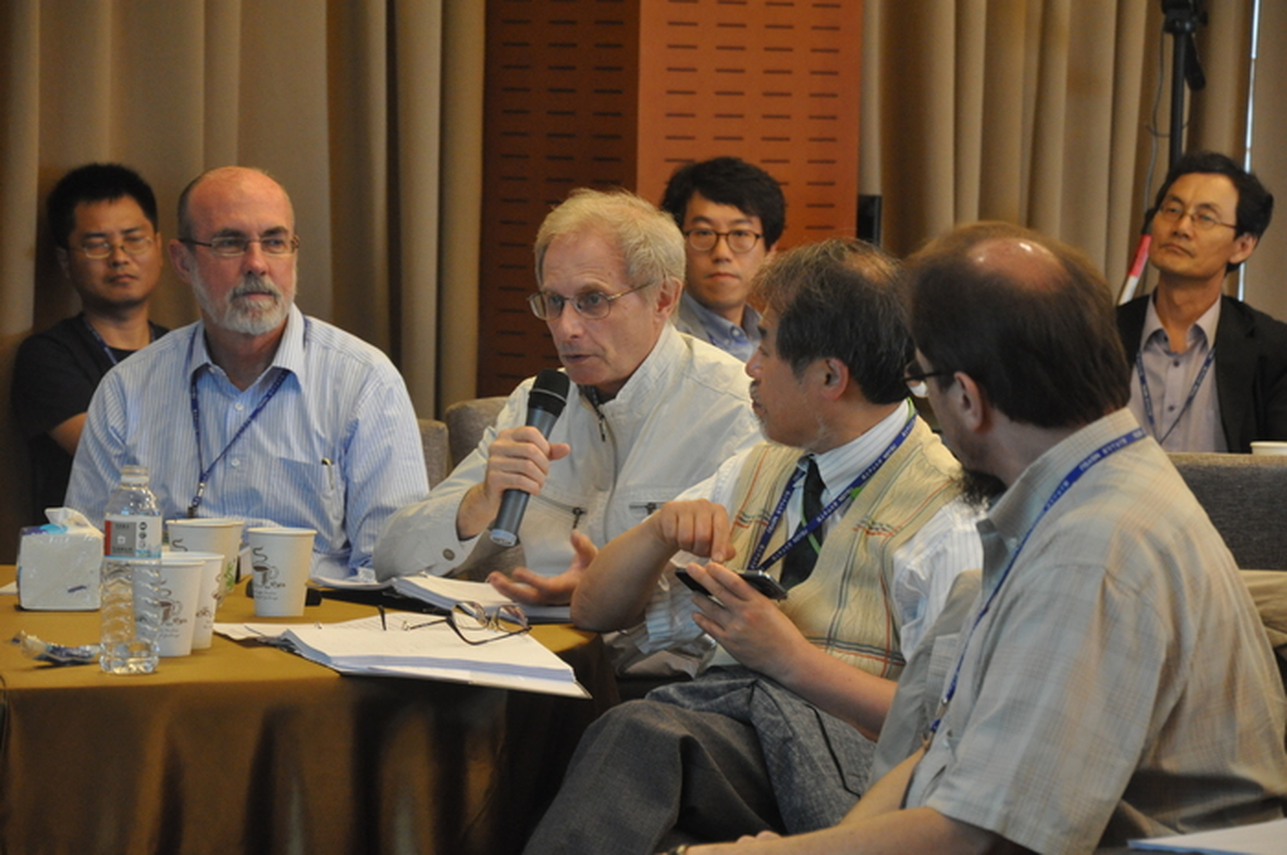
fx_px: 5624
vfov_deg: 8.7
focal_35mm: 158
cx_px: 644
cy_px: 428
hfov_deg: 13.1
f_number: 5.6
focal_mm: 105
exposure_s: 1/30
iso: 1600
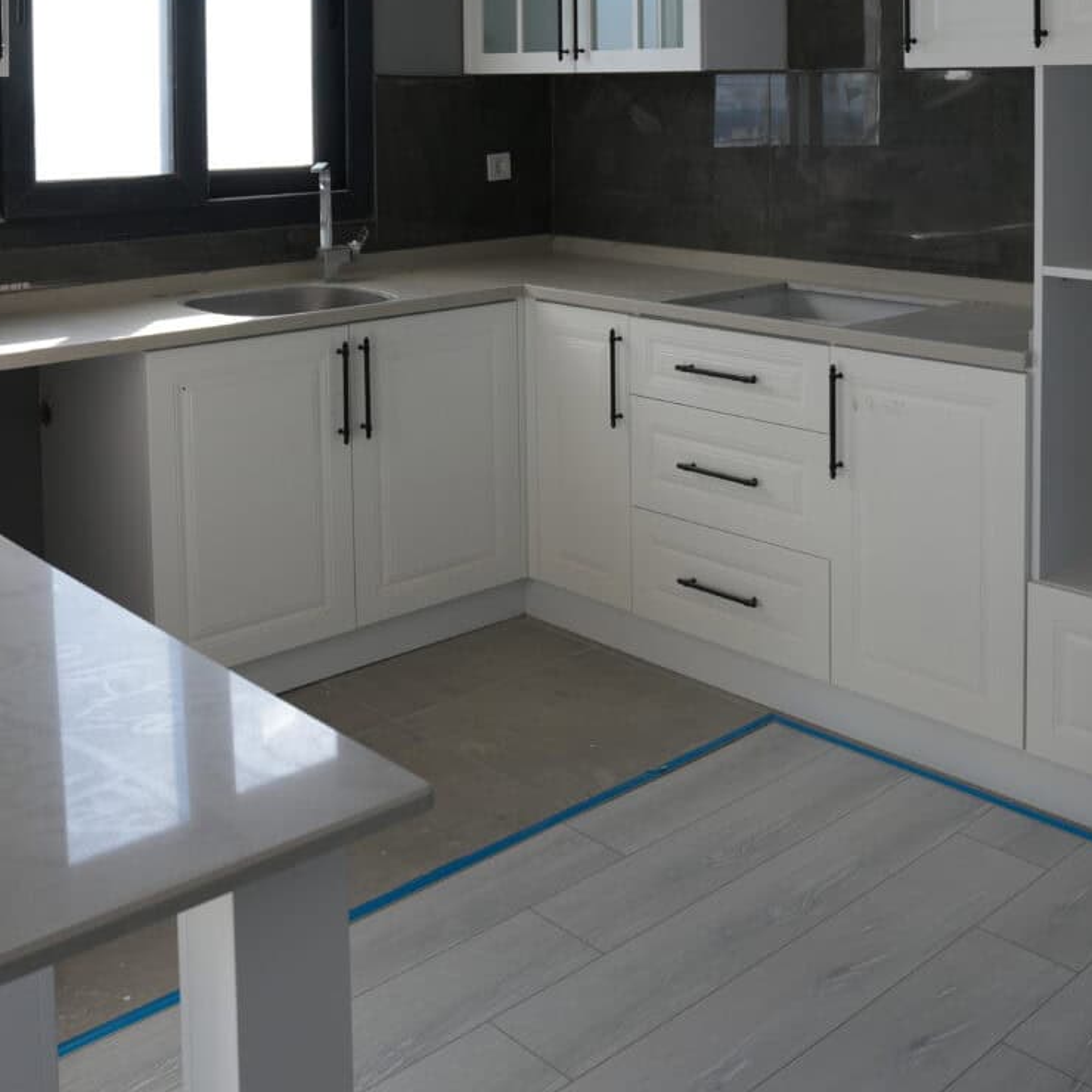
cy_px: 116
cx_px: 661
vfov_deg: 39.0
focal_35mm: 40
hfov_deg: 41.6
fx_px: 1428
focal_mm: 17
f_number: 4
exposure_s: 1/160
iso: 100
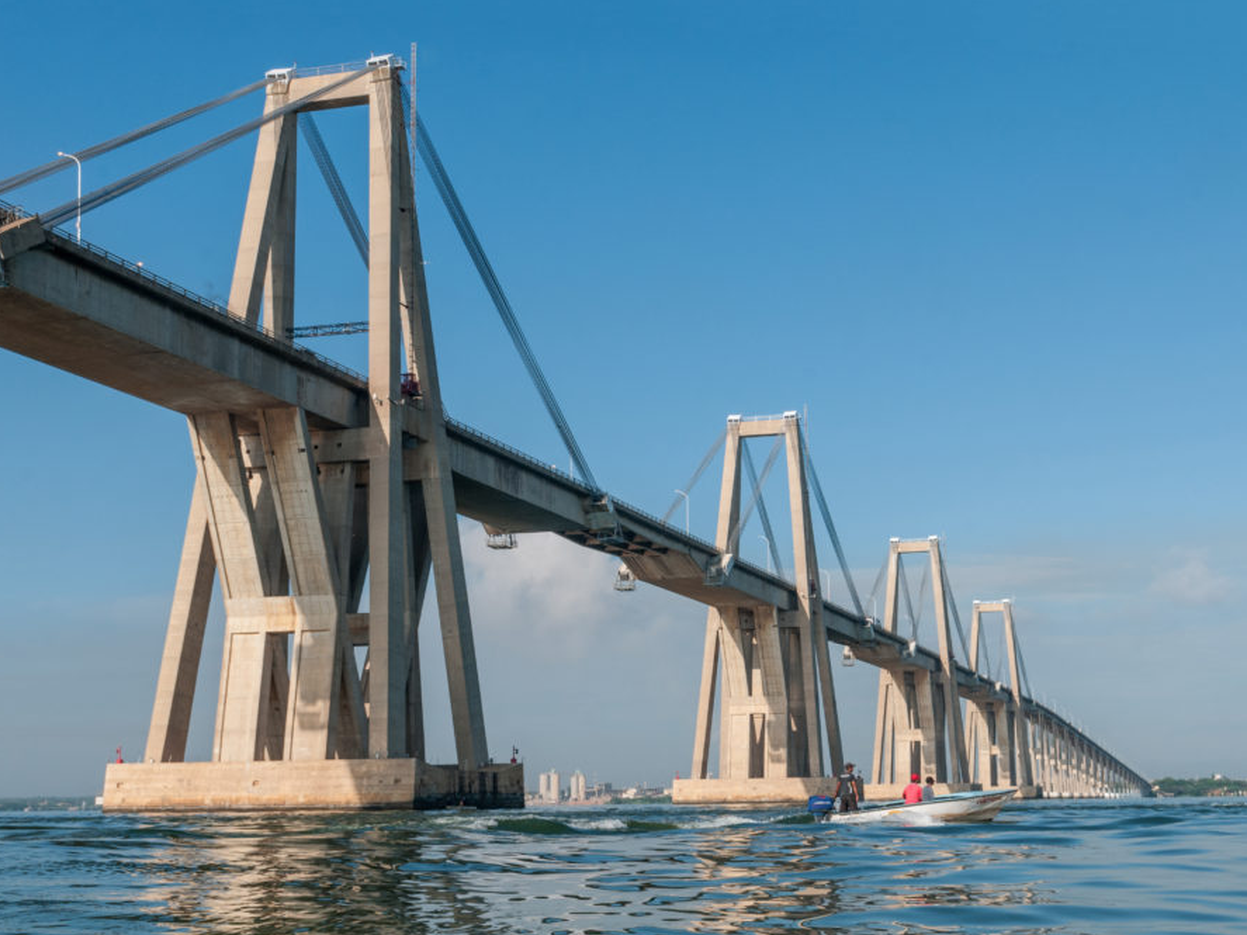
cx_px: 679
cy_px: 472
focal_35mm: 52
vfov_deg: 28.3
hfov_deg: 37.1
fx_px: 1857
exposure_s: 1/500
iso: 200
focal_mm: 31
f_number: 11
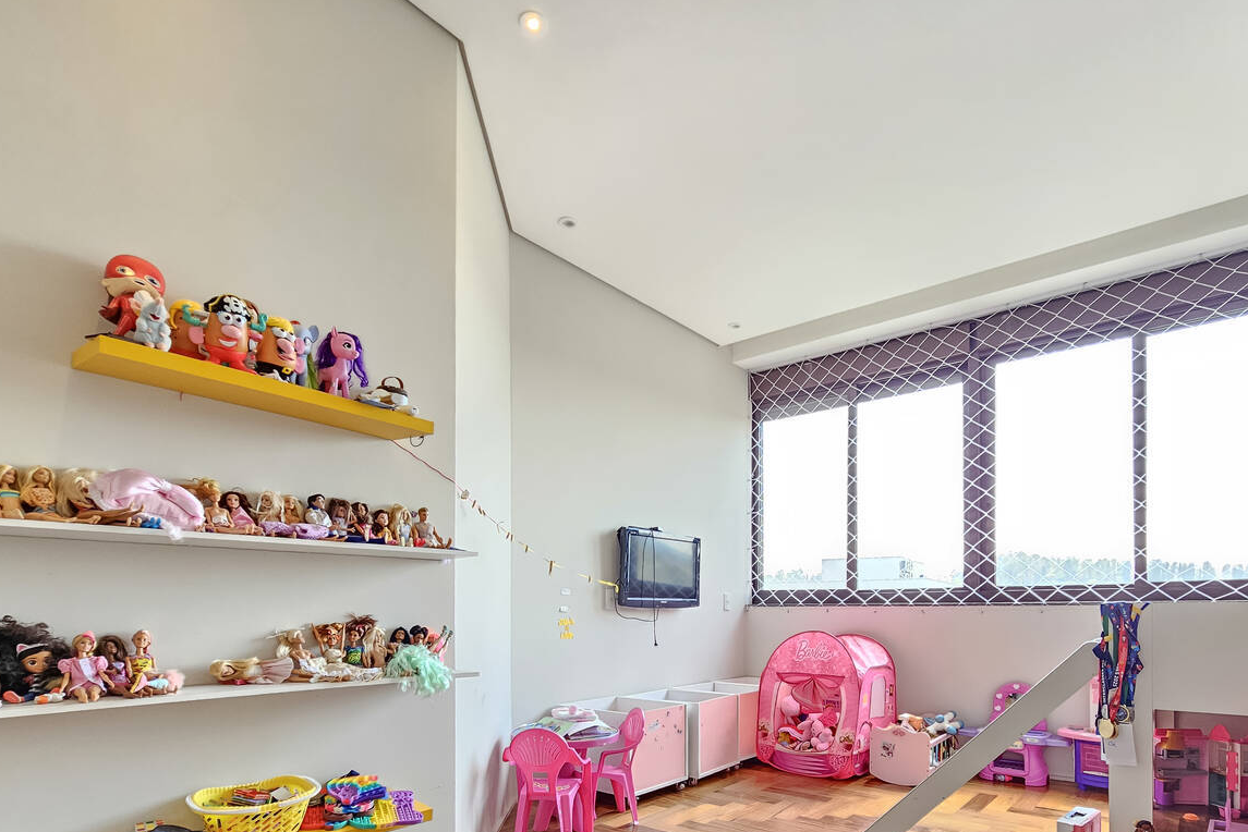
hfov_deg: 93.0
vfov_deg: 68.2
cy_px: 565
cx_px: 682
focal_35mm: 17
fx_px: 589
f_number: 2.2
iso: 100
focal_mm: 2.2
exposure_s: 1/60
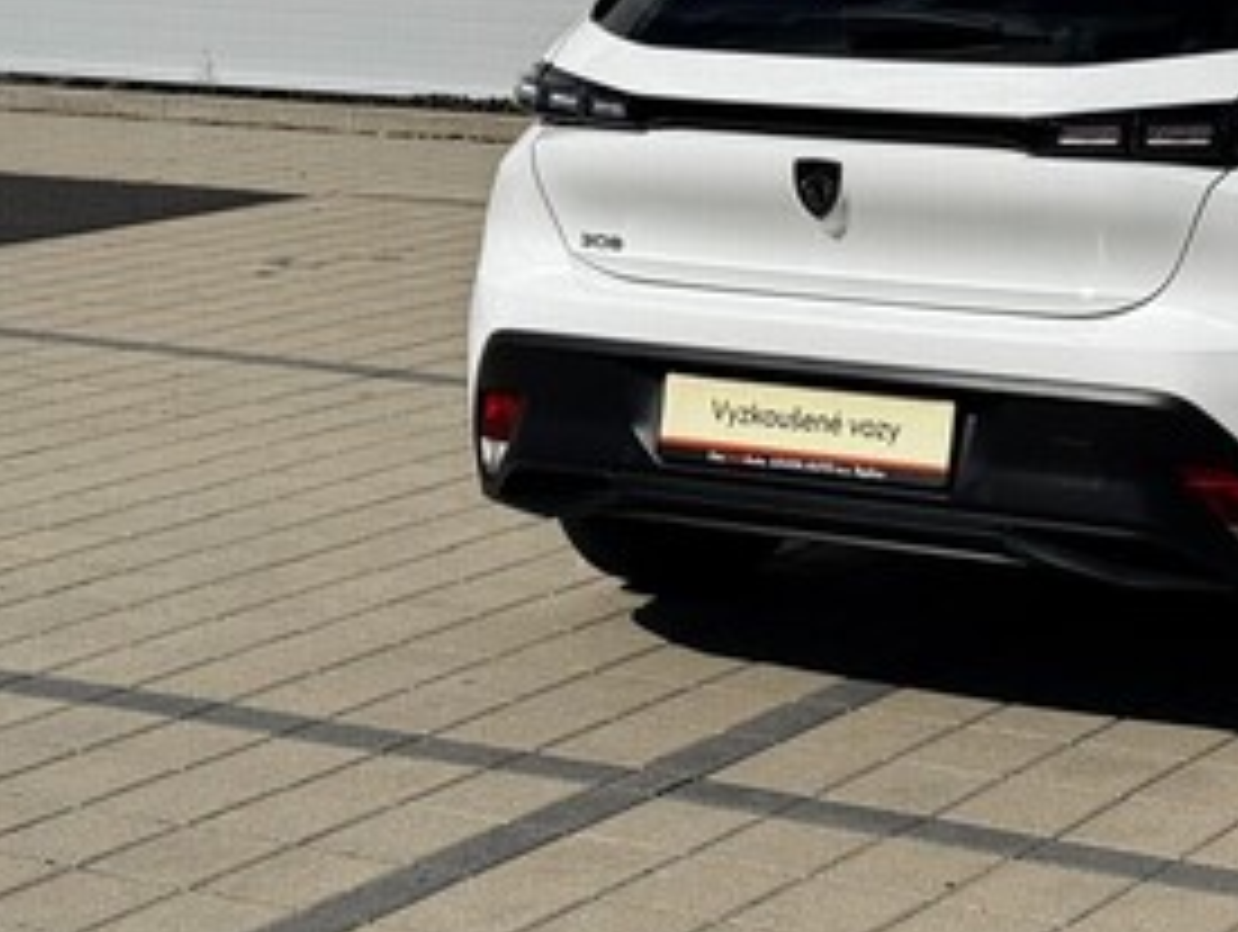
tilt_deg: -4.6
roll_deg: -0.3
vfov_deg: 15.3
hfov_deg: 19.8
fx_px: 3438
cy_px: 146
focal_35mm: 96
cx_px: 1220
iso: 64
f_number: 1.78
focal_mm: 6.76
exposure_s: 1/12500
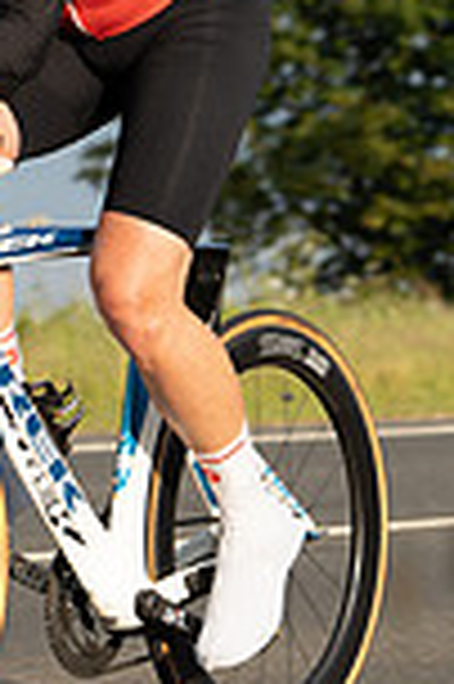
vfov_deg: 7.3
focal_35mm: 283
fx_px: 5365
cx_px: 85
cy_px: 191
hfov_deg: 4.8
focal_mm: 74
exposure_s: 1/500
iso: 125
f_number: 4
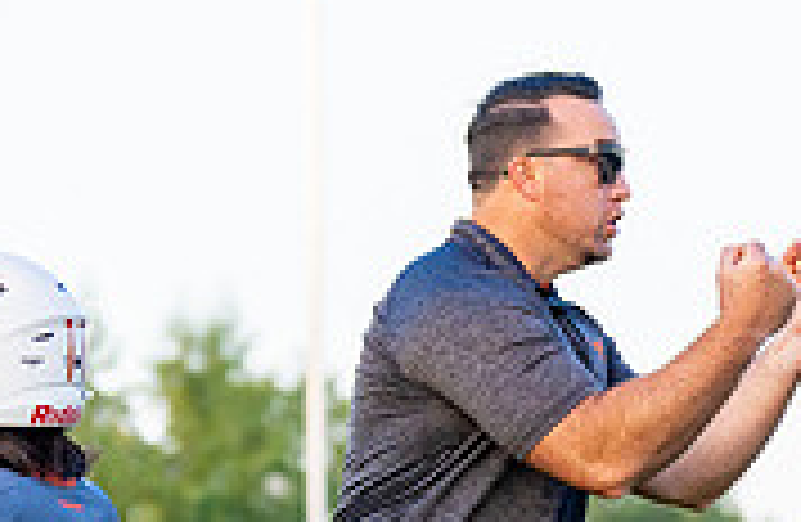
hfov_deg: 6.4
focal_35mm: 322
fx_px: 7115
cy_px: 531
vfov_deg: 4.2
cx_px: 491
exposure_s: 1/1250
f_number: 2.8
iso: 640
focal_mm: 83
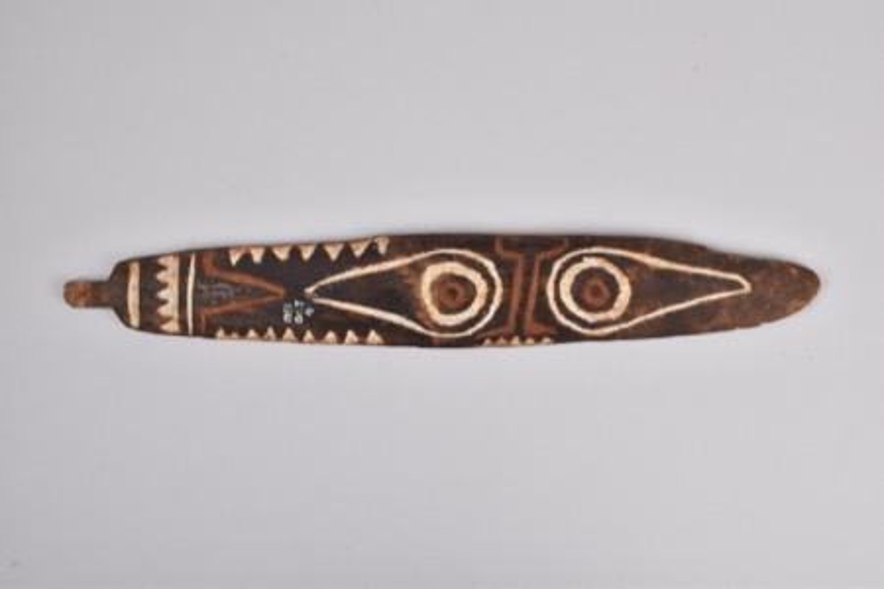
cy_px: 294
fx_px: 1031
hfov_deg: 46.4
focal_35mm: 42
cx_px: 442
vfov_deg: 31.9
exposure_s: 1/125
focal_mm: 28
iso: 200
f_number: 14
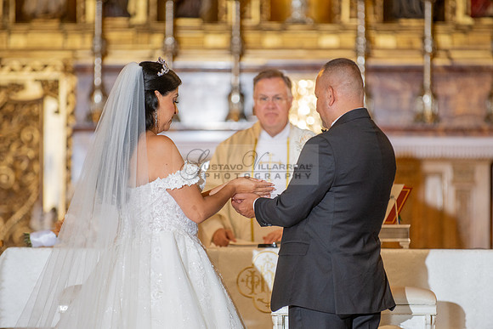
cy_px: 171
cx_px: 261
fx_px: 2896
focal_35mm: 211
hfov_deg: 9.7
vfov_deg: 6.5
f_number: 2.8
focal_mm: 200
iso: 1000
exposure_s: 1/200
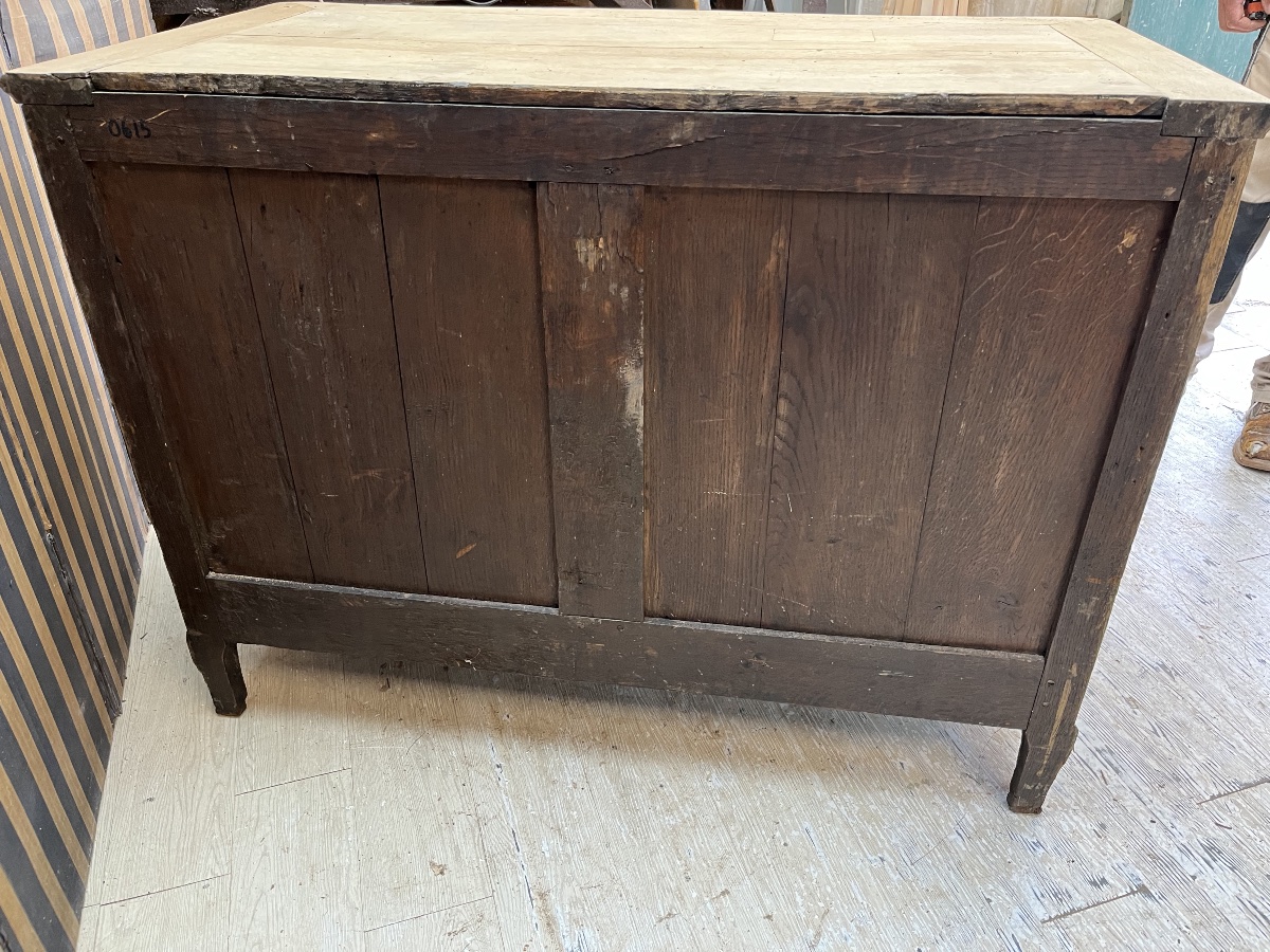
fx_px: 954
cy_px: 476
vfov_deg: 53.1
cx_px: 635
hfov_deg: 67.3
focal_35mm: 26
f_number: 1.6
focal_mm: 5.1
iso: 200
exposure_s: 1/50
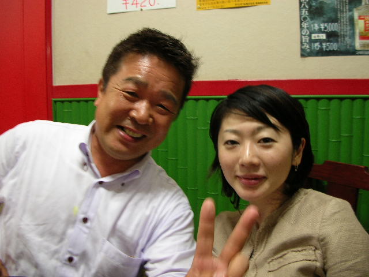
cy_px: 138
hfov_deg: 52.6
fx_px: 373
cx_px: 184
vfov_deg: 40.7
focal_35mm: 35
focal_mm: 5.8
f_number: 2.8
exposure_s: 1/8.4
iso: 65
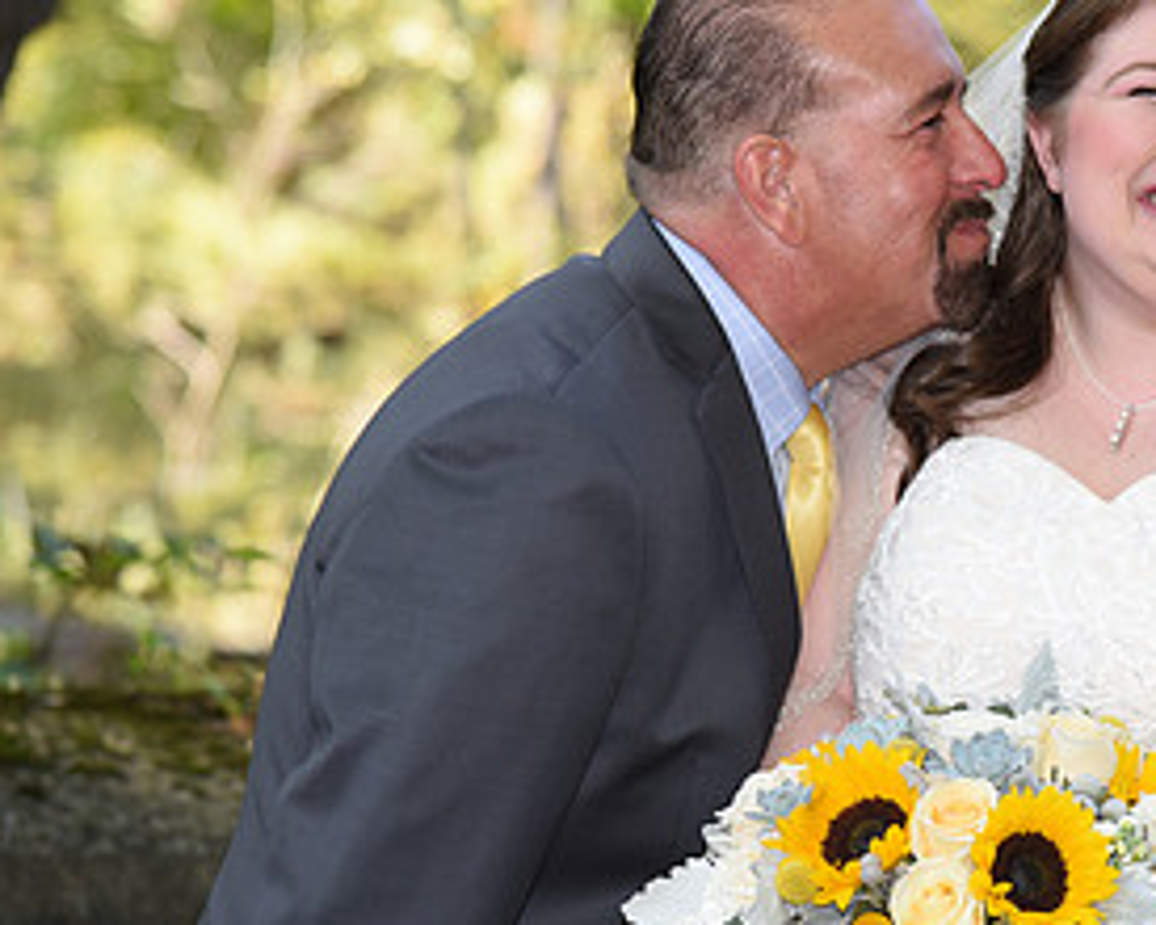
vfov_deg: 7.1
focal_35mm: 218
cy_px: 477
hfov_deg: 8.8
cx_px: 1215
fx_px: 7458
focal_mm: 110
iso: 500
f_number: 5
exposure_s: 1/200
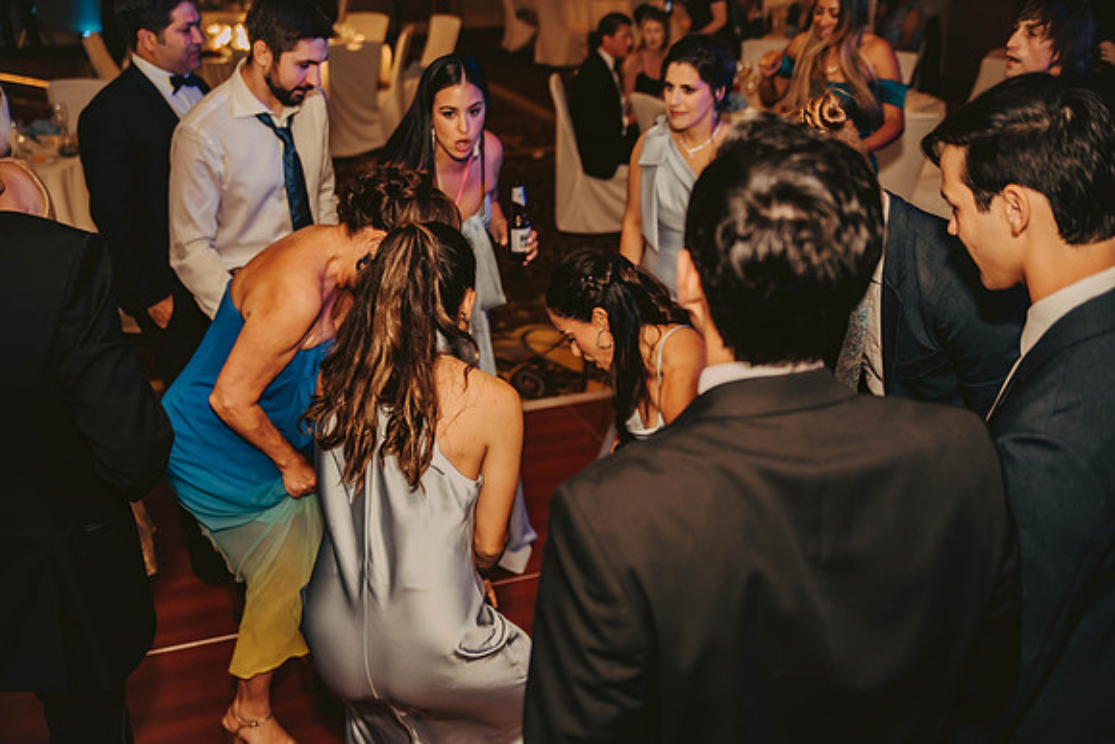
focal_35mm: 42
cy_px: 372
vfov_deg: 31.9
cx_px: 558
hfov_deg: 46.4
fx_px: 1301
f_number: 2.8
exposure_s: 1/60
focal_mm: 42
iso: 500
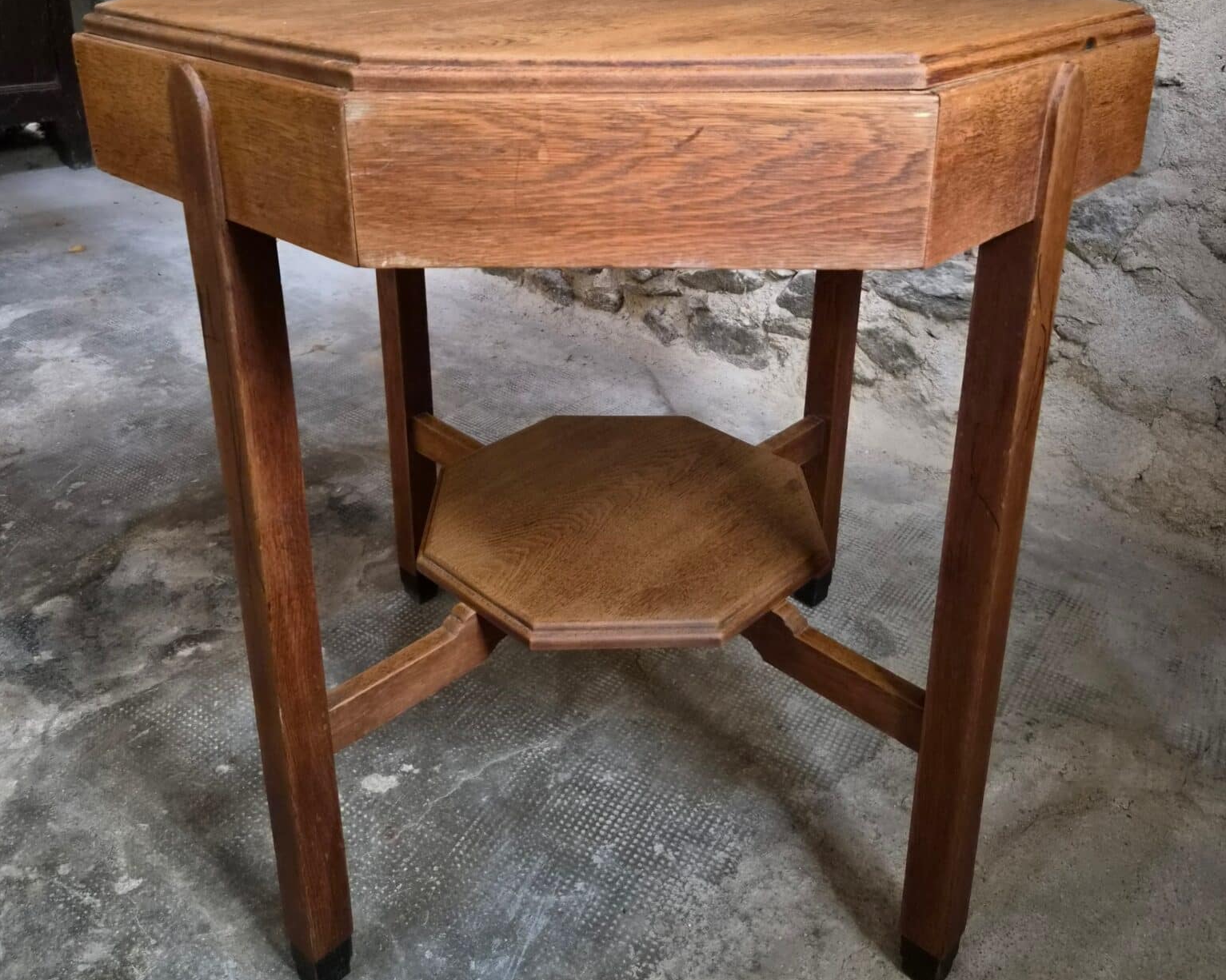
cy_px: 276
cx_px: 613
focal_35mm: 30
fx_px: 1088
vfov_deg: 47.1
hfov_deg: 58.8
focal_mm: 5.4
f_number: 1.8
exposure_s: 1/100
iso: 1600
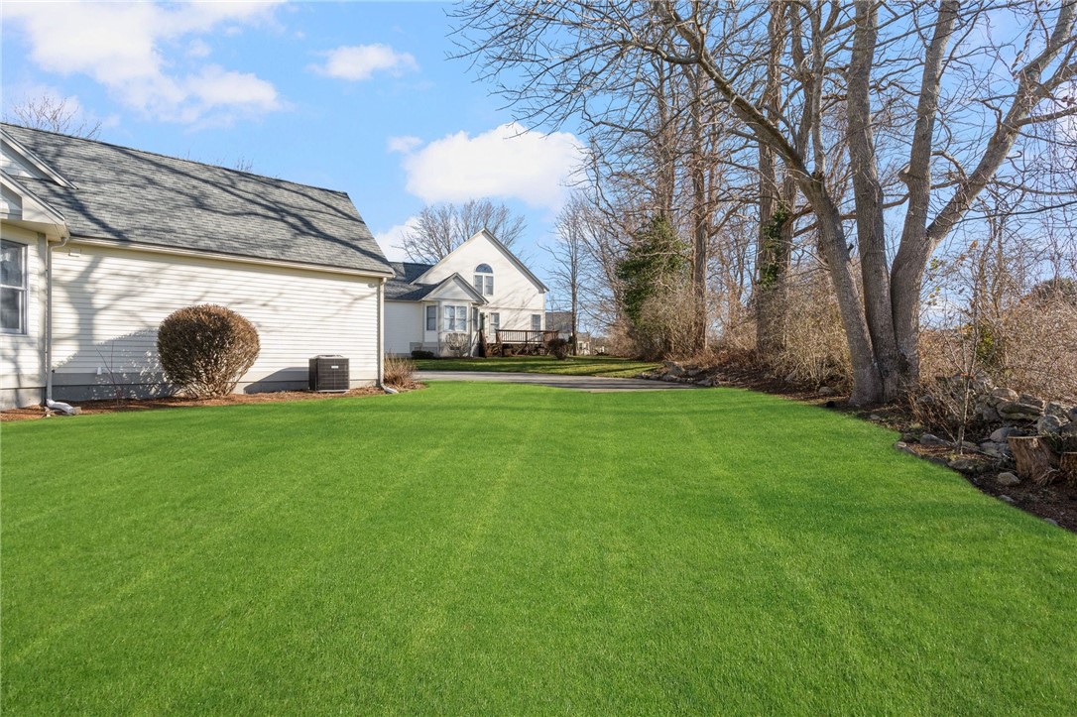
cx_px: 538
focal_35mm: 17
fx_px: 508
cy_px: 358
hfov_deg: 93.3
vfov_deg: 70.4
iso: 320
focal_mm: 17
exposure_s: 1/800
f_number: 7.1
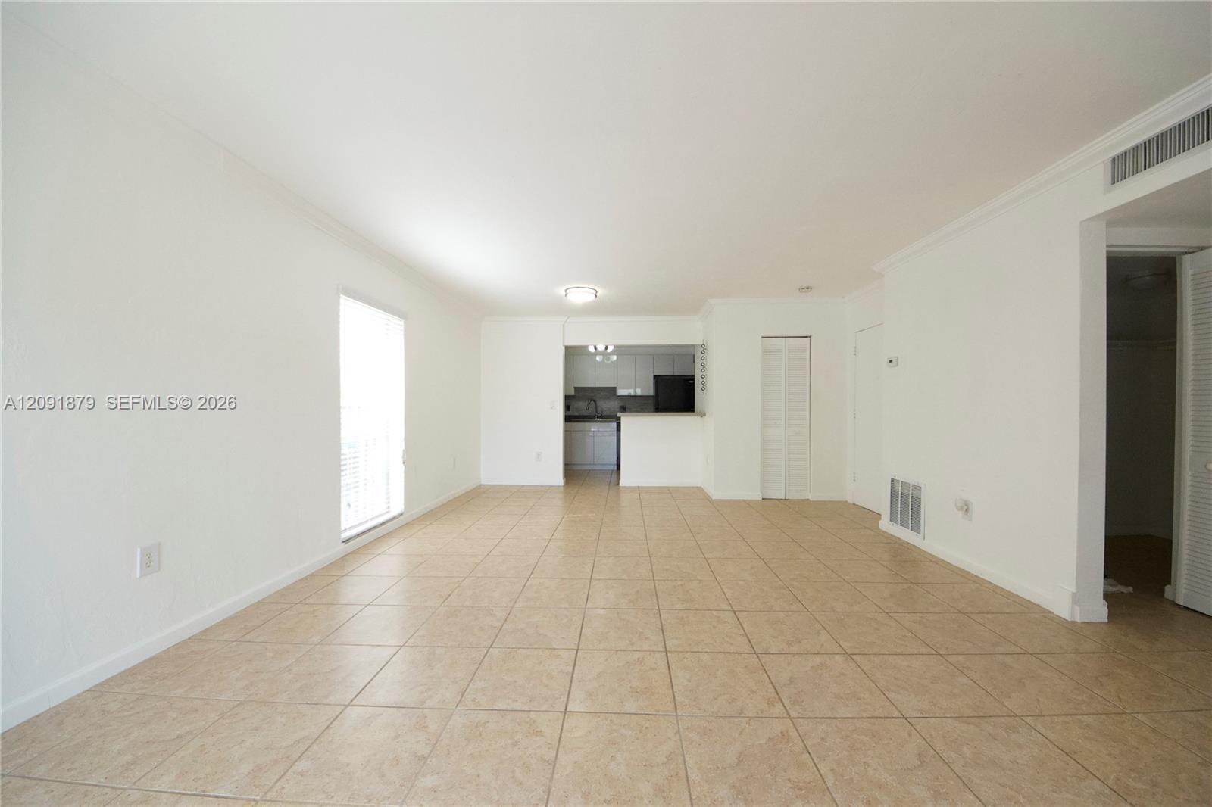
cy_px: 404
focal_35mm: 12
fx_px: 404
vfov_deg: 90.0
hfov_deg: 112.6
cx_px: 606
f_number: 9
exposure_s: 1/250
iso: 3200
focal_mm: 8
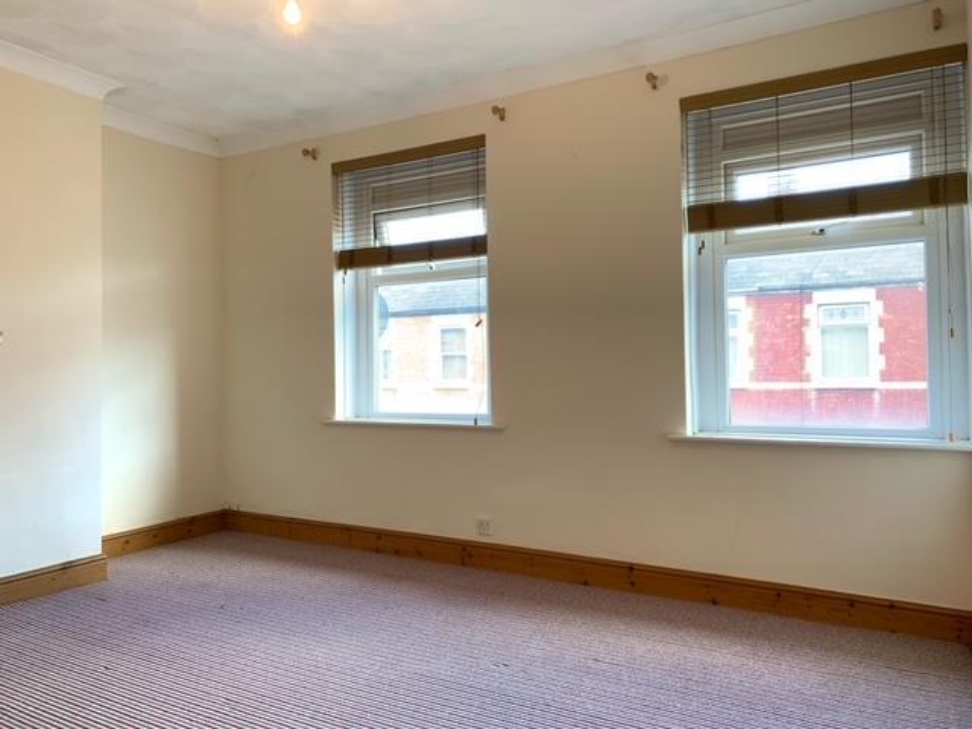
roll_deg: +1.6
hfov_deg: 67.3
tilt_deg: +0.3
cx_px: 486
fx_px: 730
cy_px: 364
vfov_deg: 53.1
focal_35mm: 26
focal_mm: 4.25
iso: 50
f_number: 1.8
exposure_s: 1/50
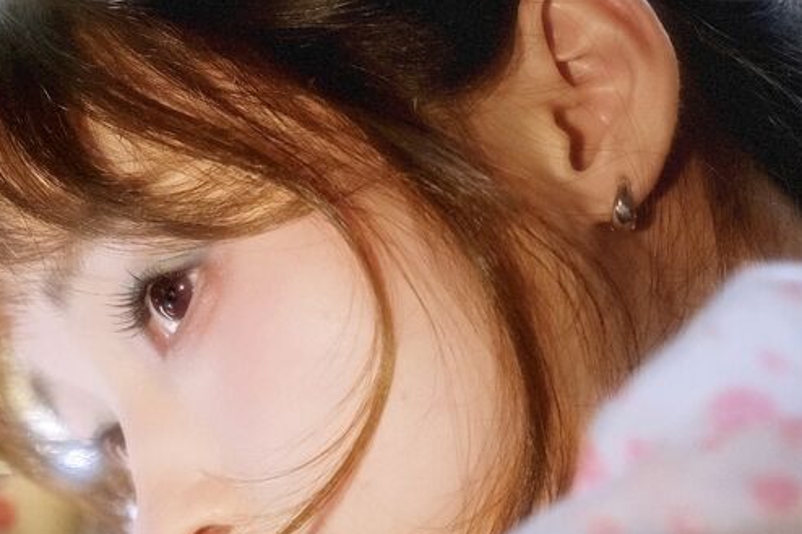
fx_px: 3140
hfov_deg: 14.3
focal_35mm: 141
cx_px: 2
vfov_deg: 9.6
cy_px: 542
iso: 640
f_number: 2.8
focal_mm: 38.8
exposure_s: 1/500
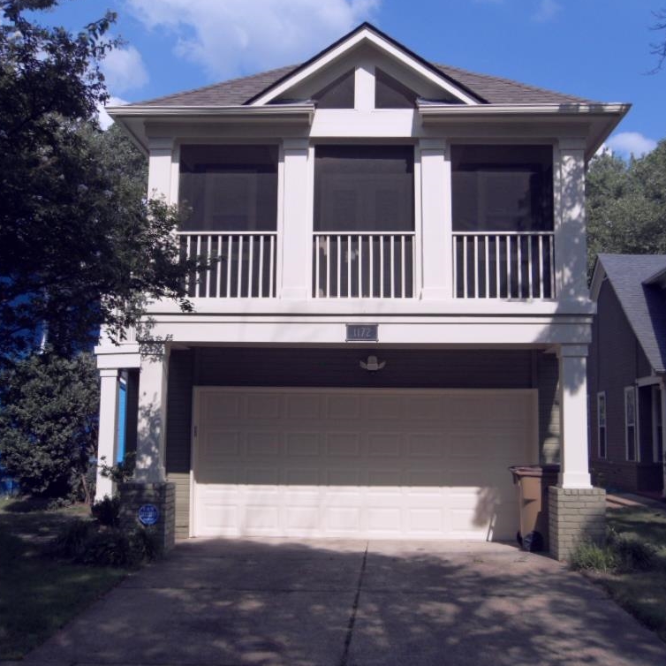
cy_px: 334
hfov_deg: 40.0
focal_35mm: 42
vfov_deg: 40.0
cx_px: 340
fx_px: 914
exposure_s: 1/350
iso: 80
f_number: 8.2
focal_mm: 6.3
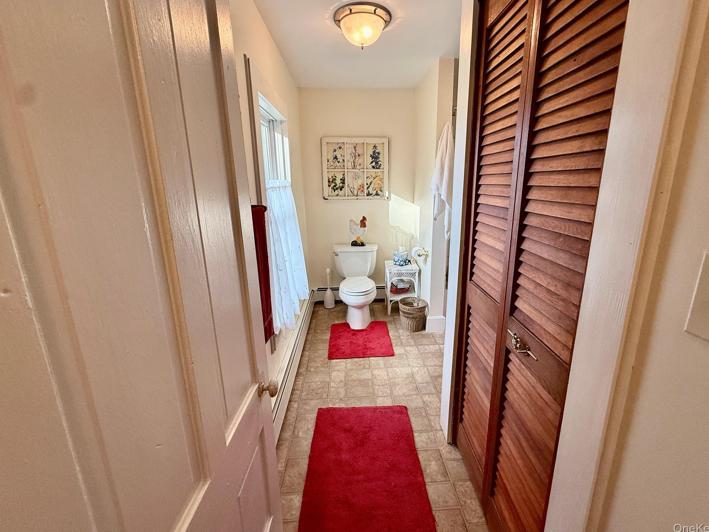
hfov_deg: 98.1
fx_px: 307
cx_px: 369
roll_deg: +0.9
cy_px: 252
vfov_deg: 81.7
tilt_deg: -12.5
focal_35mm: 15
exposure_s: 1/120
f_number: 2.2
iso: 125
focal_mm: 2.22
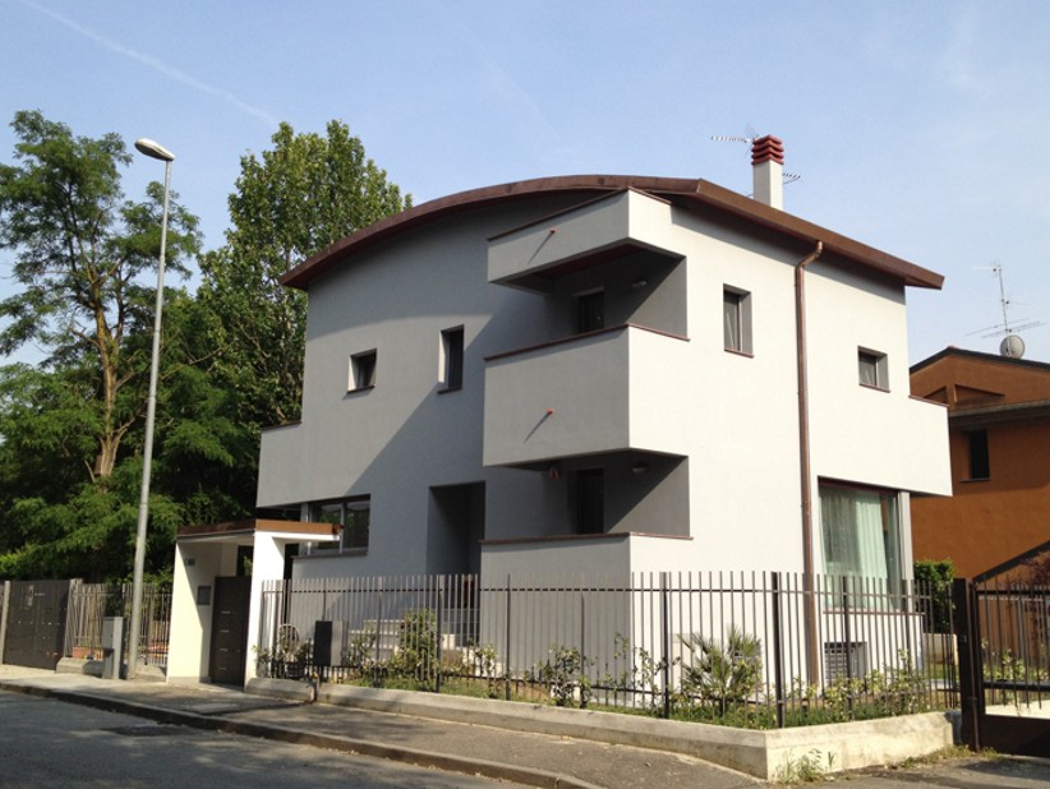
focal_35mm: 35
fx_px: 1063
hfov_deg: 52.6
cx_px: 525
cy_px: 394
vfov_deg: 40.8
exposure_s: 1/1381
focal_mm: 4.28
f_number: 2.4
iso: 64
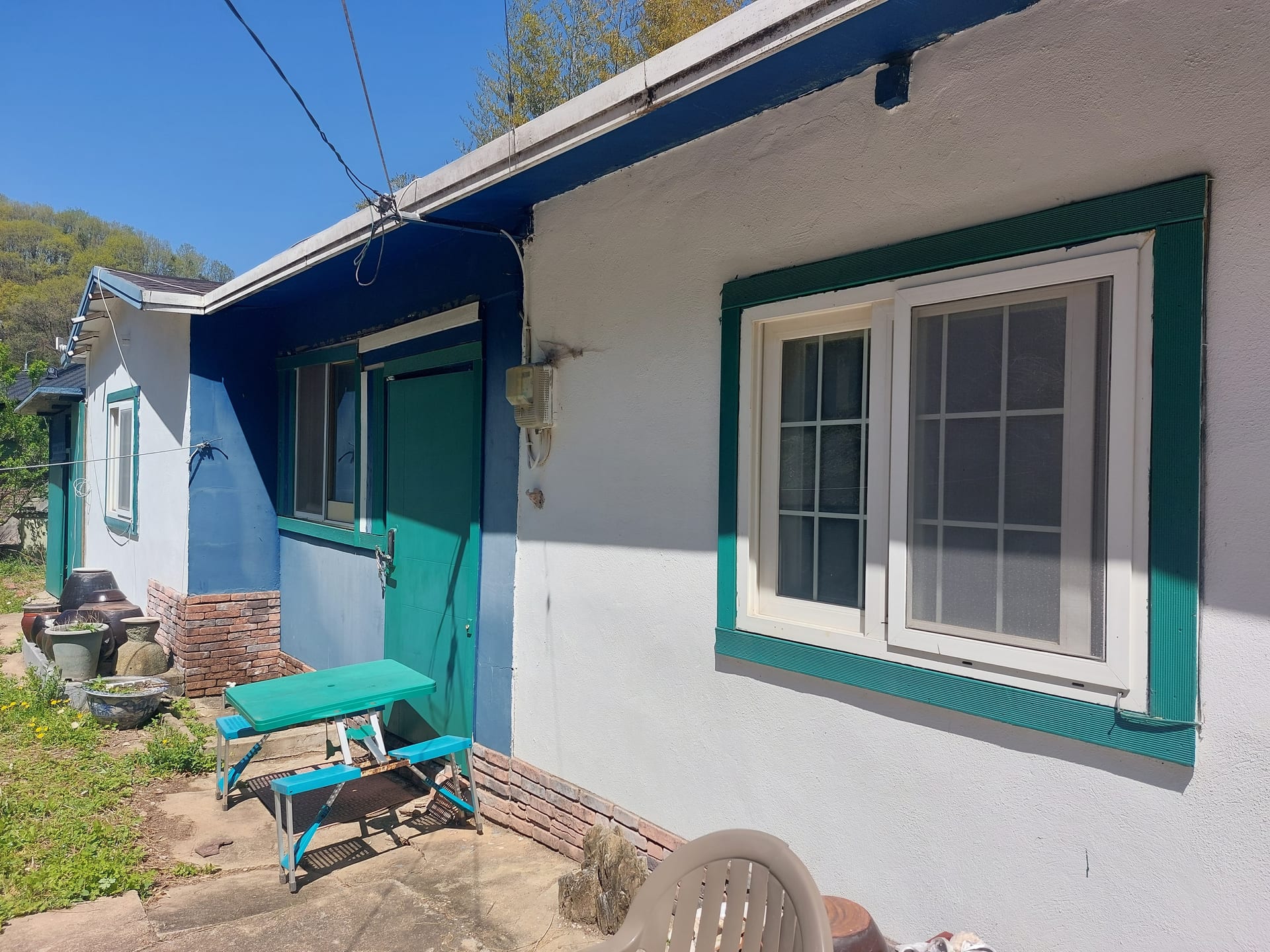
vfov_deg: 54.9
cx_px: 635
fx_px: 917
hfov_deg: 69.4
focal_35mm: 25
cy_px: 476
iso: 25
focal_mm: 5.23
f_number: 1.8
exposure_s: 1/1301
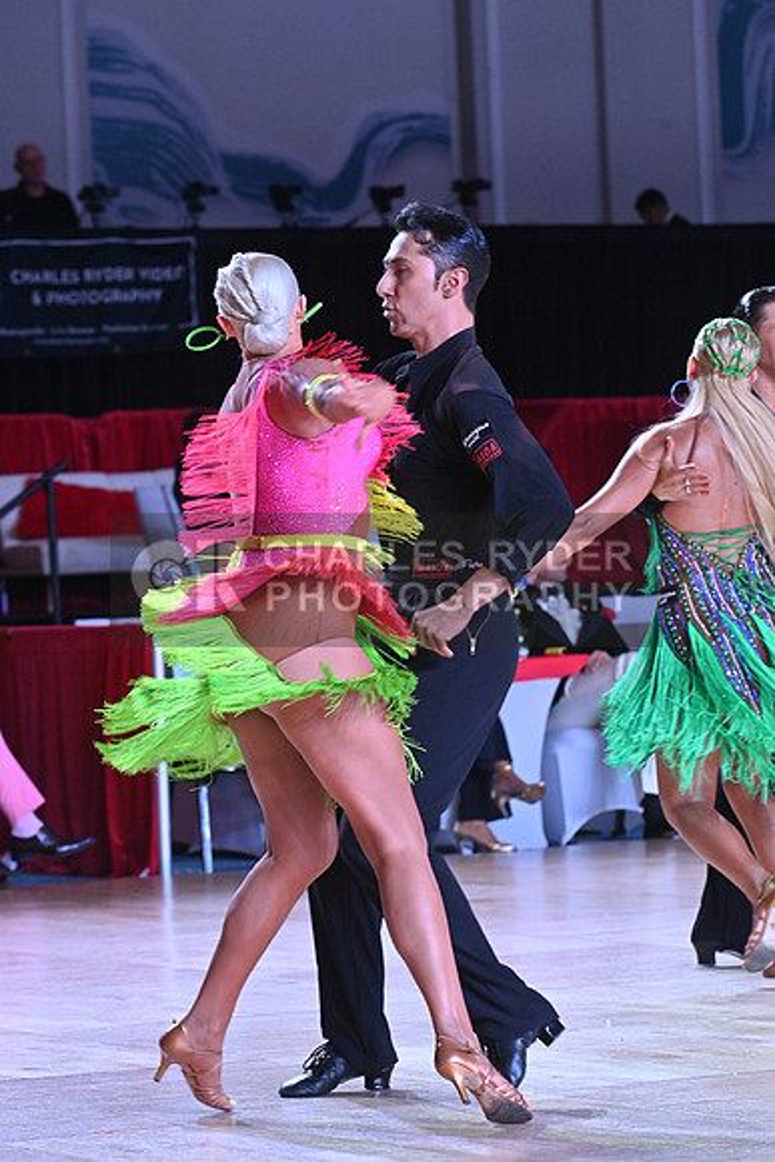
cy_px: 581
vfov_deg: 12.1
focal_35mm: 170
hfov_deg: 8.1
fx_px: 5486
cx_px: 388
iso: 4000
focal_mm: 170
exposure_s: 1/400
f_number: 8
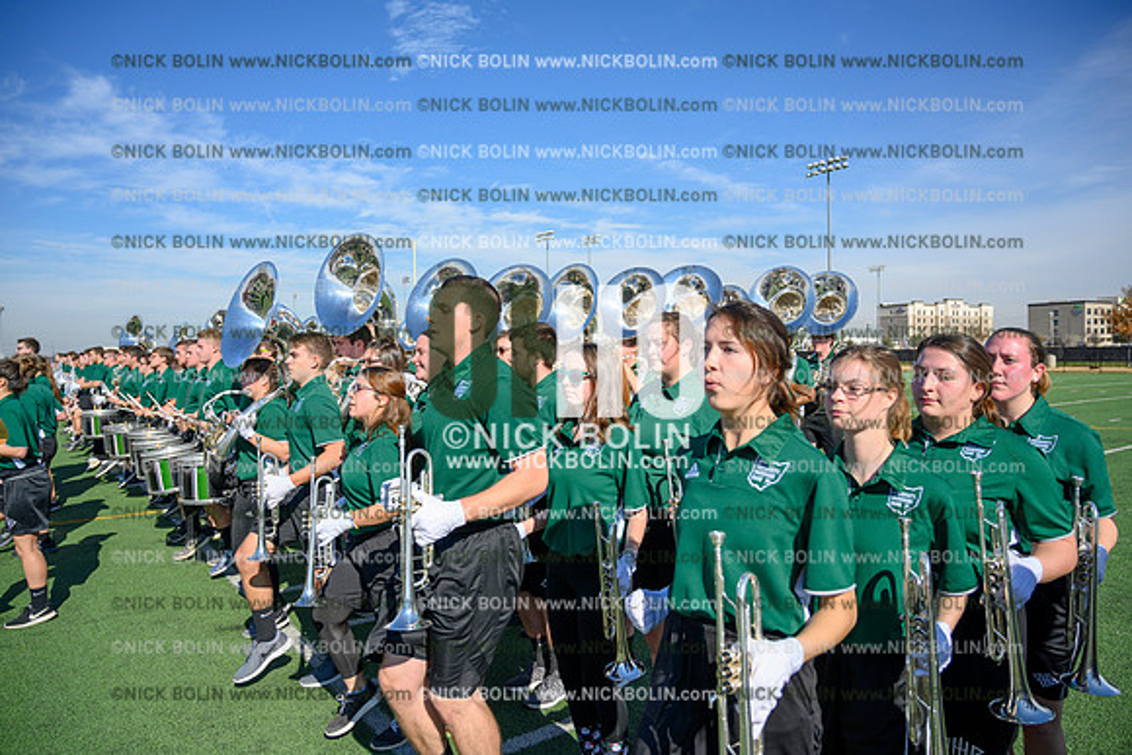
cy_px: 378
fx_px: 755
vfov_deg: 53.2
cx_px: 566
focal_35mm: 24
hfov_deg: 73.7
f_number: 4
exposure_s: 1/1600
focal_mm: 24
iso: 125
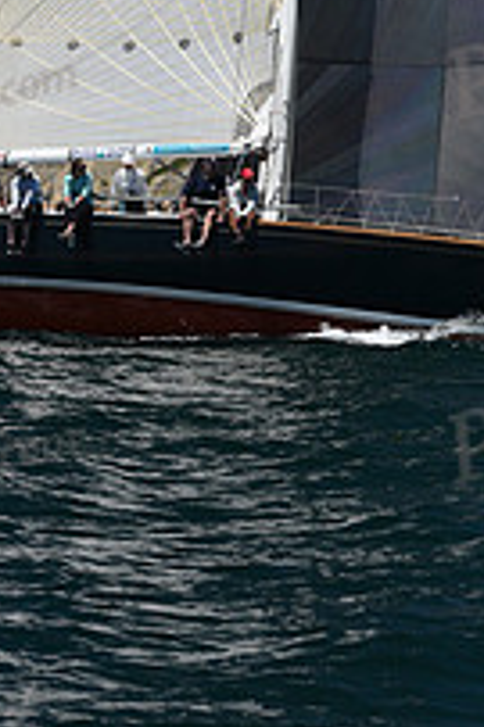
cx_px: 264
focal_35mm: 200
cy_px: -107
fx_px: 4040
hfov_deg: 6.9
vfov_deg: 10.2
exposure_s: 1/800
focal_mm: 70
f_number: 7.1
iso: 250
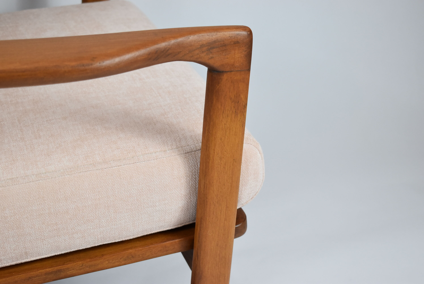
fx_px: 849
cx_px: 212
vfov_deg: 19.0
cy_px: 142
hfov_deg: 28.1
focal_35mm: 72
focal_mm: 48
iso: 1000
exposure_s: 1/125
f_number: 5.3
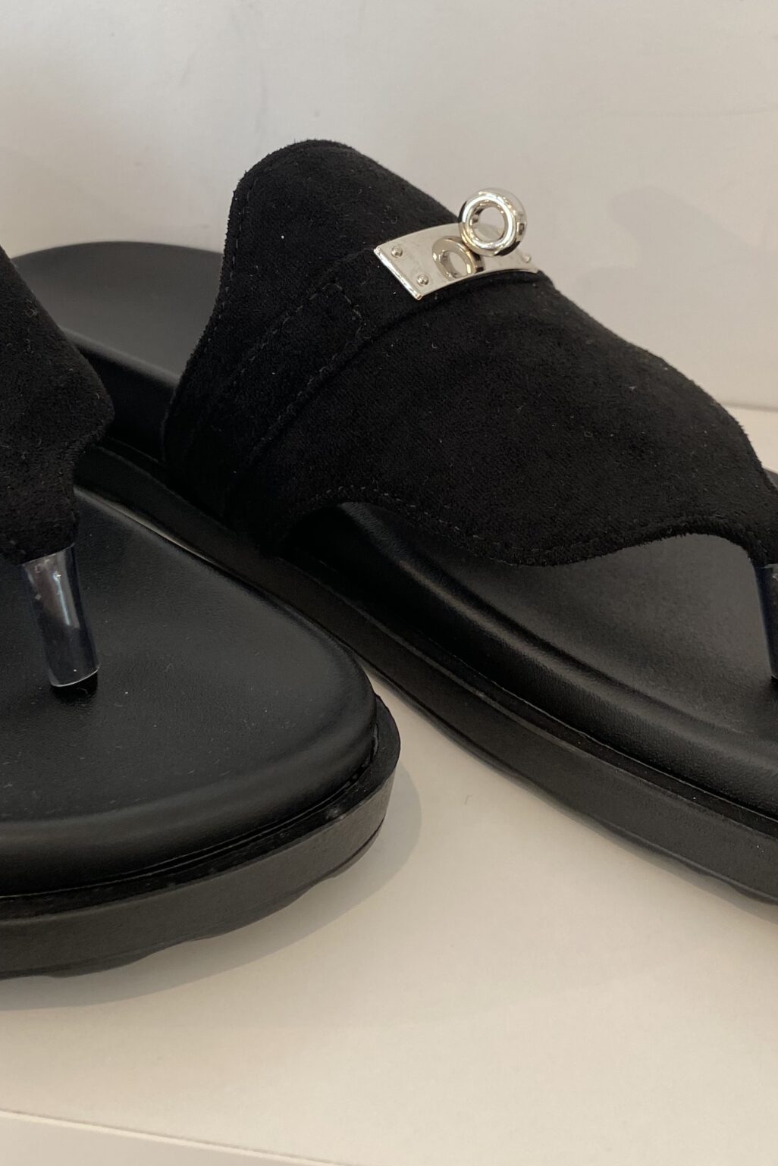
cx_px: 200
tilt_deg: -19.7
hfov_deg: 29.4
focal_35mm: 45
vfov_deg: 42.5
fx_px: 1458
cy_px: 315
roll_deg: -3.2
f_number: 1.8
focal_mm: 4.25
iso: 80
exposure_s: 1/100
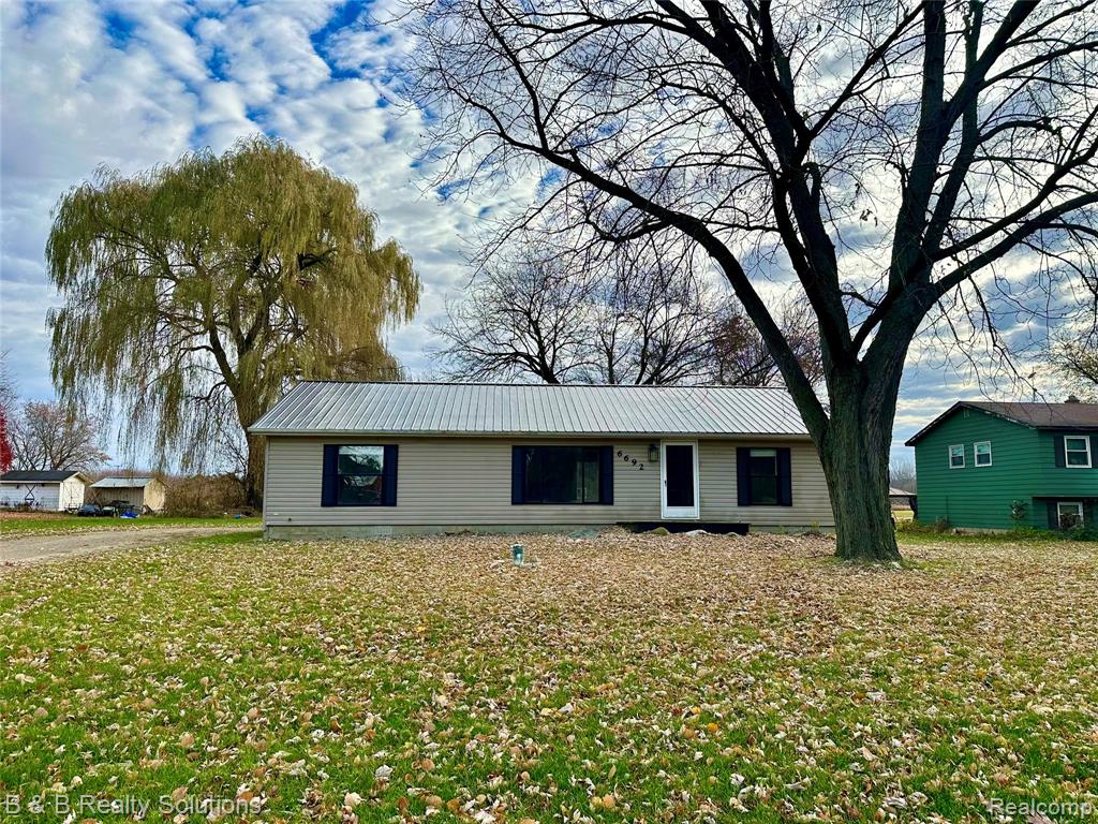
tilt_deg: +6.9
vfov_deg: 56.8
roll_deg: -0.3
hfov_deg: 71.6
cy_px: 412
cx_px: 549
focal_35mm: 24
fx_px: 761
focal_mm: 6.86
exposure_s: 1/2660
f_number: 1.78
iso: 80
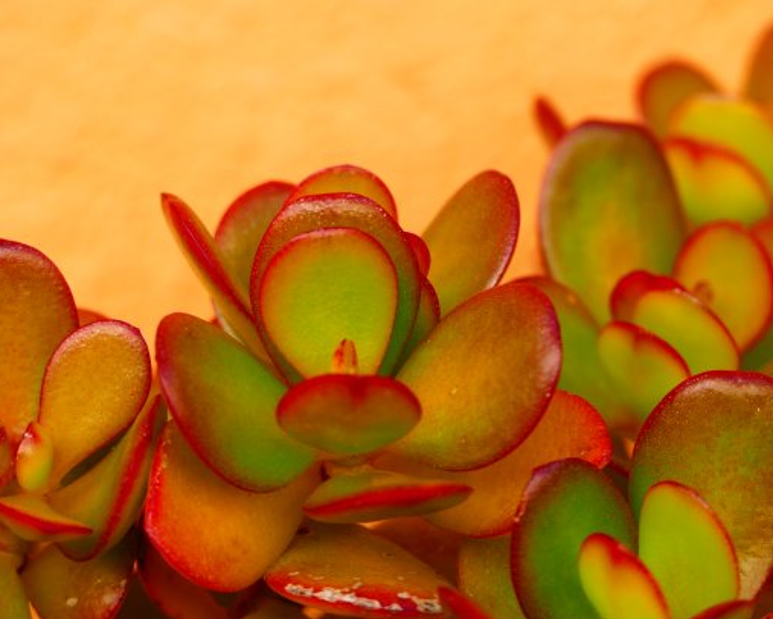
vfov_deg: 3.4
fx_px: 10368
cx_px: 398
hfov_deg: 4.3
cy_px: 310
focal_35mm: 453
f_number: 4
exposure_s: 1/200
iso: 125
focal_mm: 146
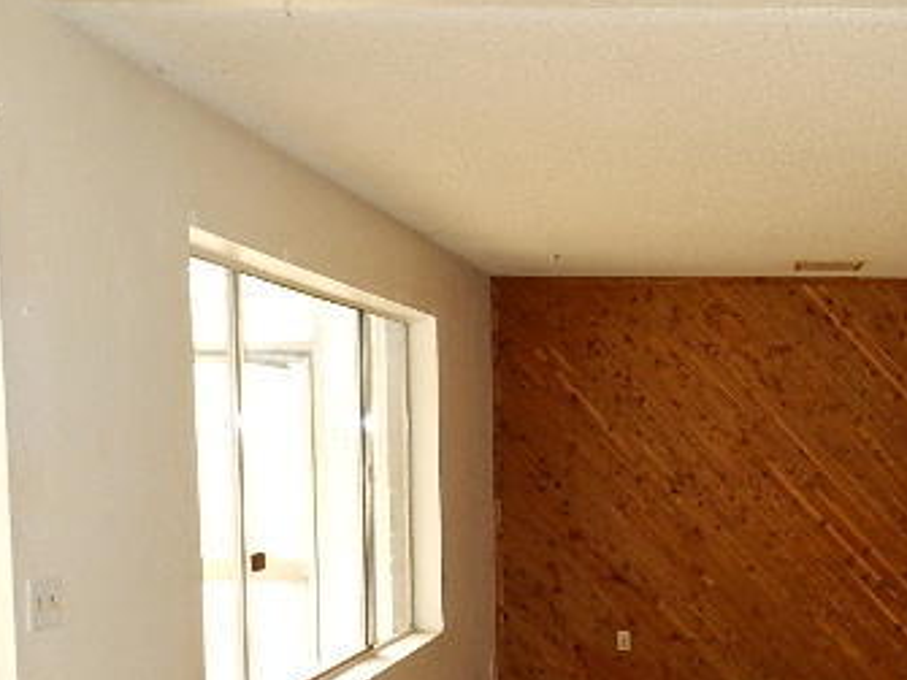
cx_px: 764
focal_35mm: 44
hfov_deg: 40.6
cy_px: 536
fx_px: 1152
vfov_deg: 32.0
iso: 400
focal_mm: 4
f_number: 3.4
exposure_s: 1/10
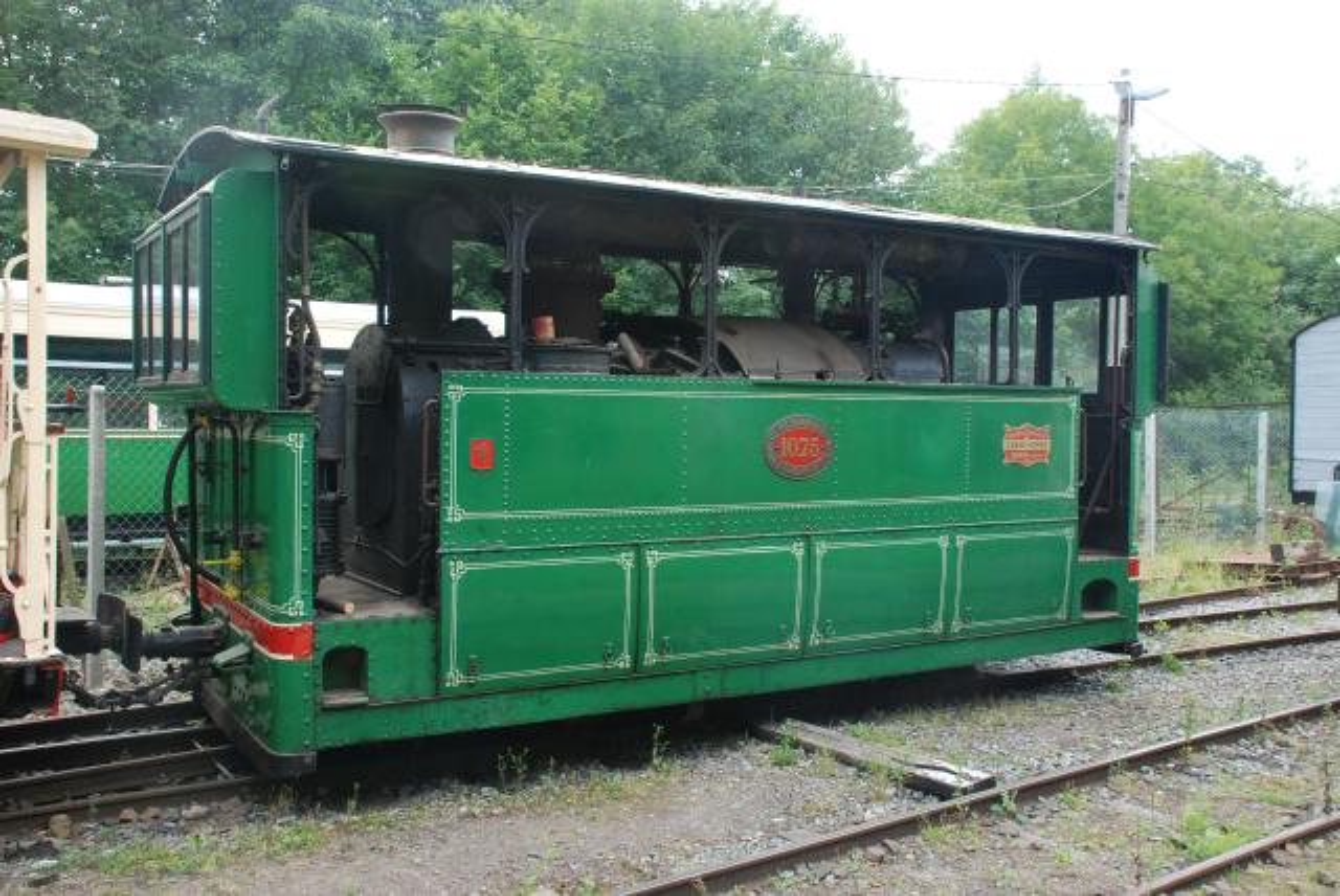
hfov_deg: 57.2
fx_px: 1229
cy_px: 448
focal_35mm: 33
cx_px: 670
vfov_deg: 40.0
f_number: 6.3
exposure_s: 1/160
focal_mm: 22
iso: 640
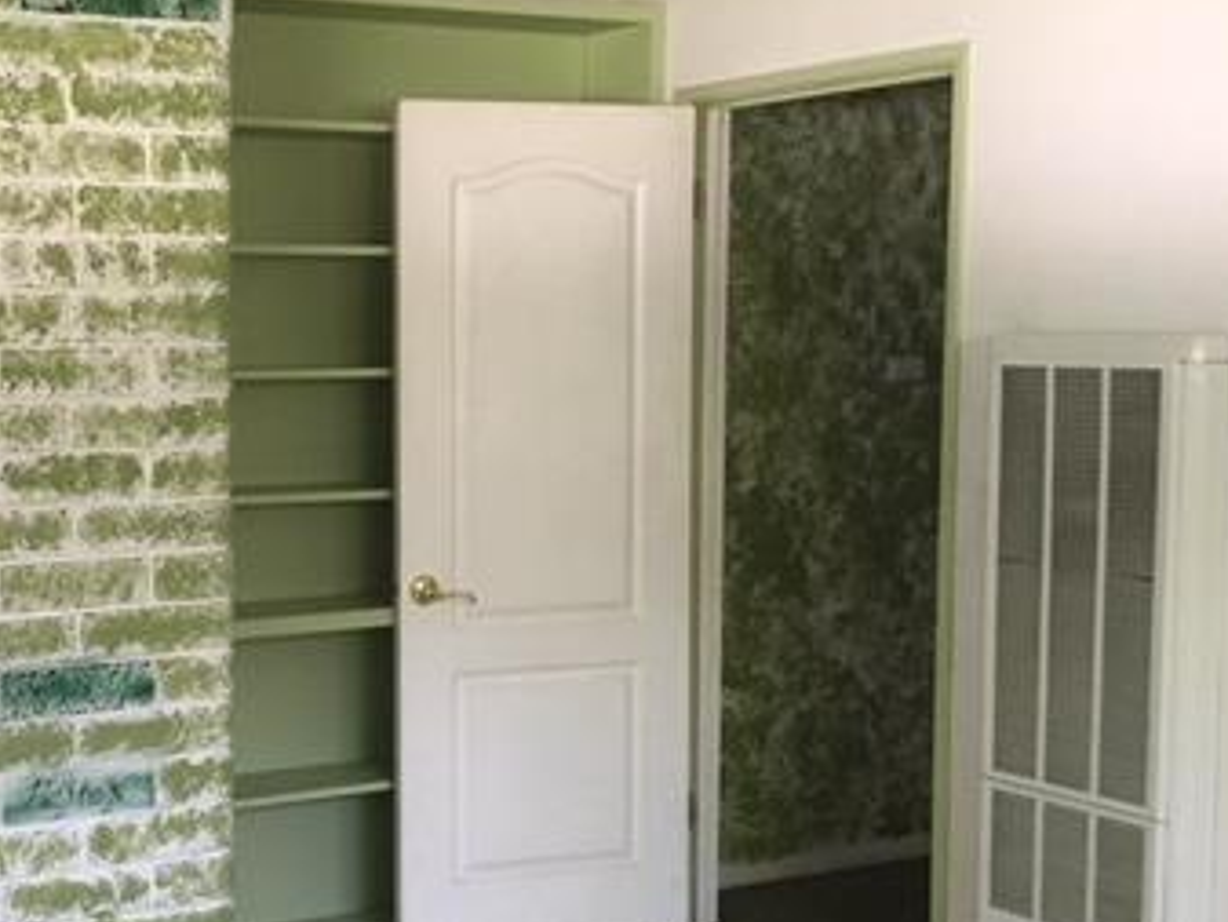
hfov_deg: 33.4
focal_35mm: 55
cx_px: 171
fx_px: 1952
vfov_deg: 26.6
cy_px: 481
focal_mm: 4.15
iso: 125
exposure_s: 1/30
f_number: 2.2
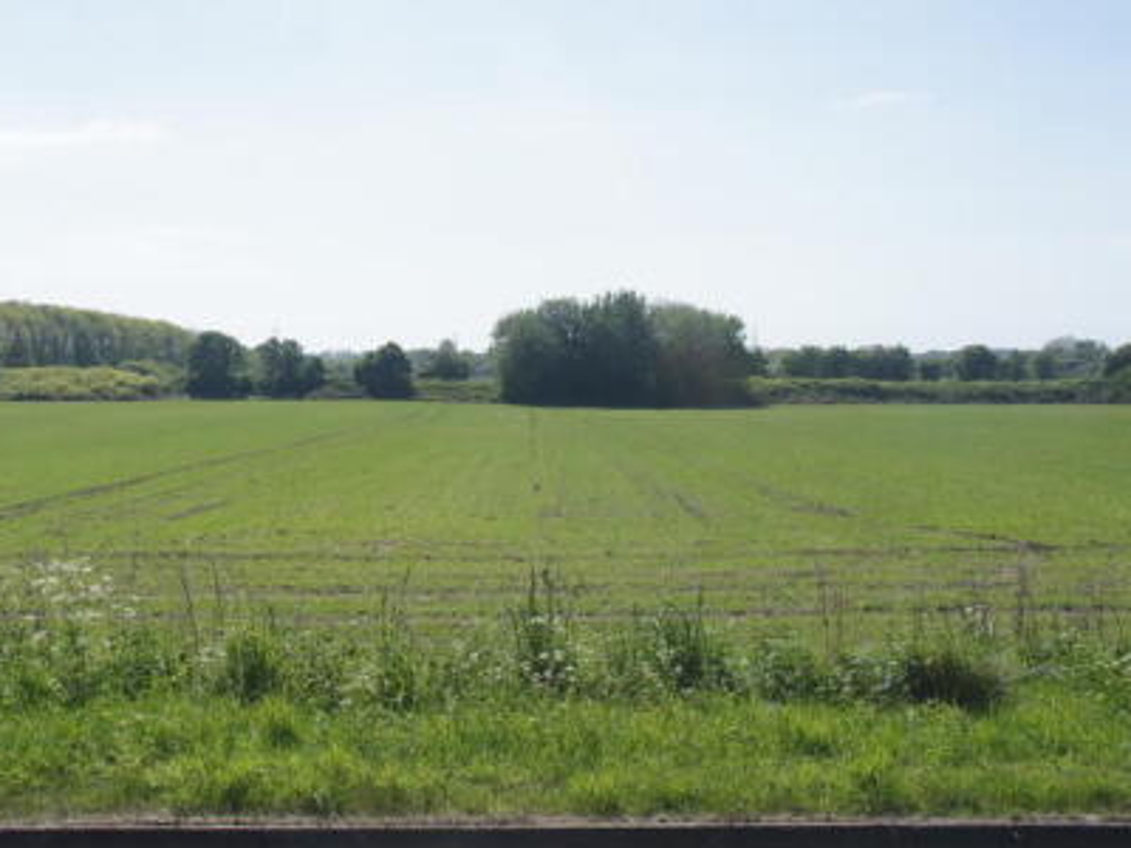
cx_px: 317
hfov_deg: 36.2
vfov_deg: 27.8
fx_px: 1699
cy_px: 252
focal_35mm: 52
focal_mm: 22
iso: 200
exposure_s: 1/500
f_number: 8
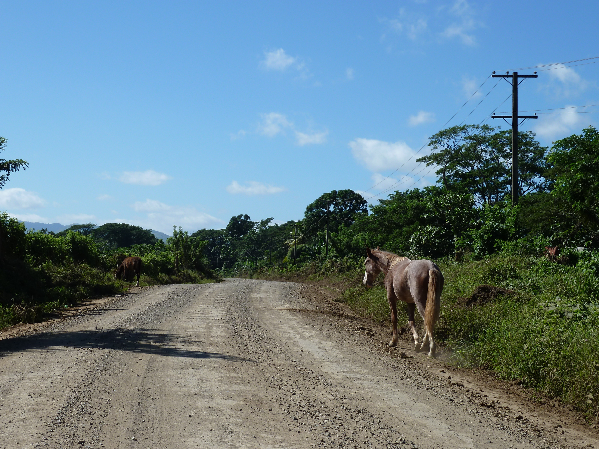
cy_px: 224
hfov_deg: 30.7
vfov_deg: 23.3
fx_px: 1090
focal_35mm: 63
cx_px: 300
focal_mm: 10.3
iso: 80
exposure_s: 1/500
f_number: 5
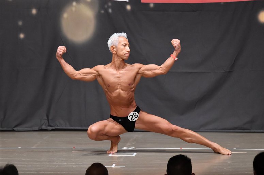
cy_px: 88
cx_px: 132
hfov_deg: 7.6
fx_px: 1979
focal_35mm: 270
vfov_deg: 5.1
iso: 6400
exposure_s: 1/400
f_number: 5.6
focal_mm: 180
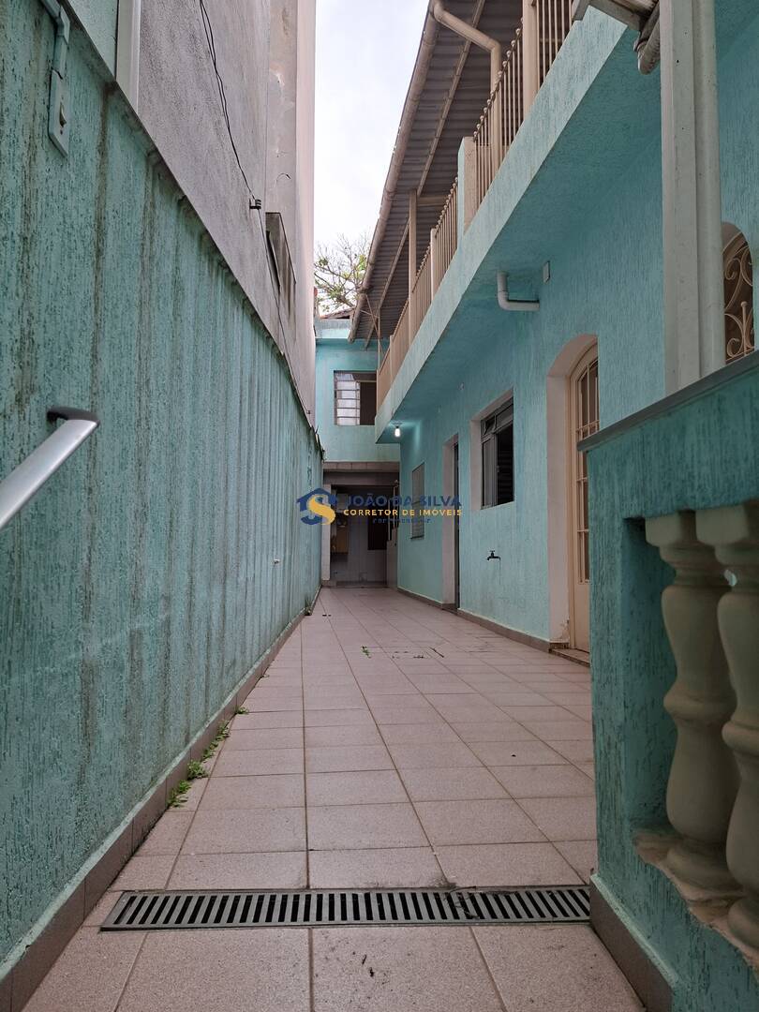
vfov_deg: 73.9
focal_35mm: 23
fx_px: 672
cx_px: 380
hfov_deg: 58.9
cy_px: 506
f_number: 1.8
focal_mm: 5.54
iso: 50
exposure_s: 1/247
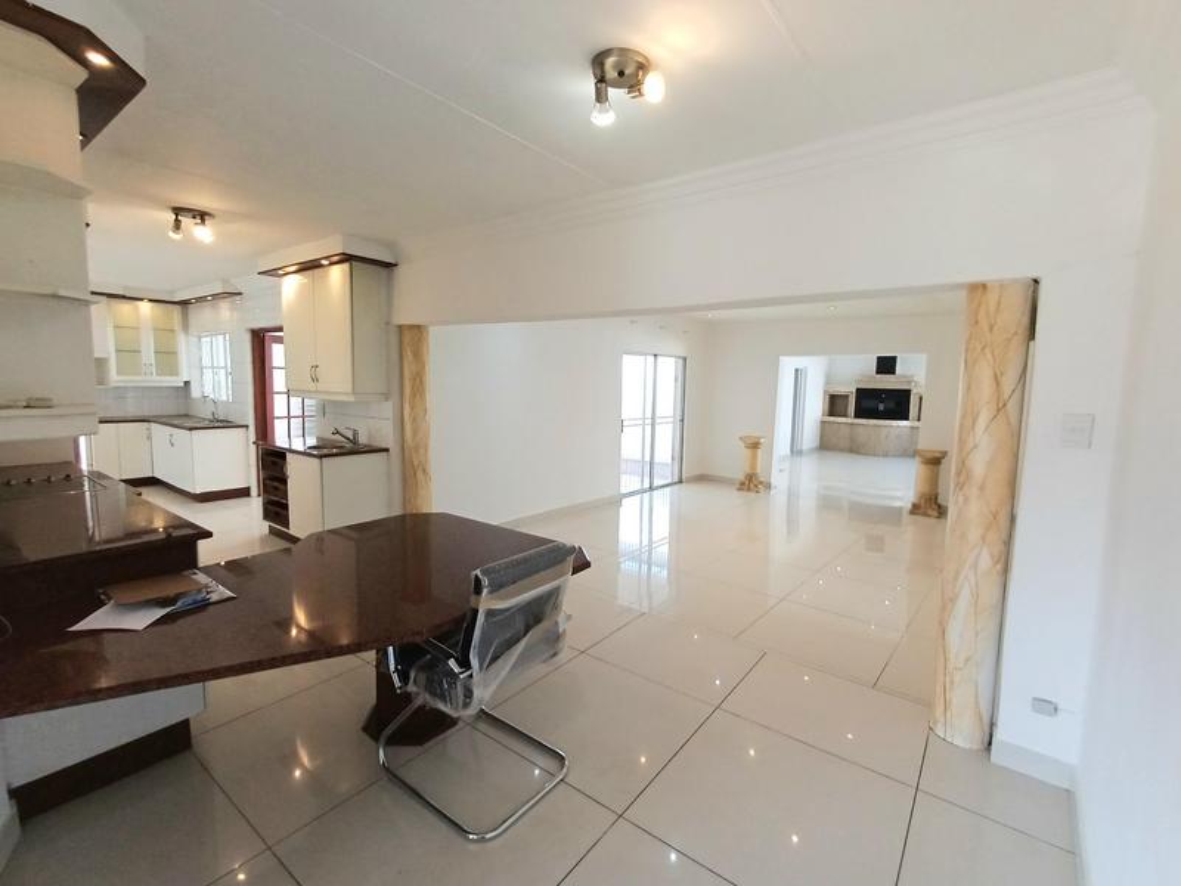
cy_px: 443
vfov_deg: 78.1
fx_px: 546
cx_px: 590
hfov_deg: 94.5
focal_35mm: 16
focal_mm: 1.64
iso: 50
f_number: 2.2
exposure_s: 1/50.3
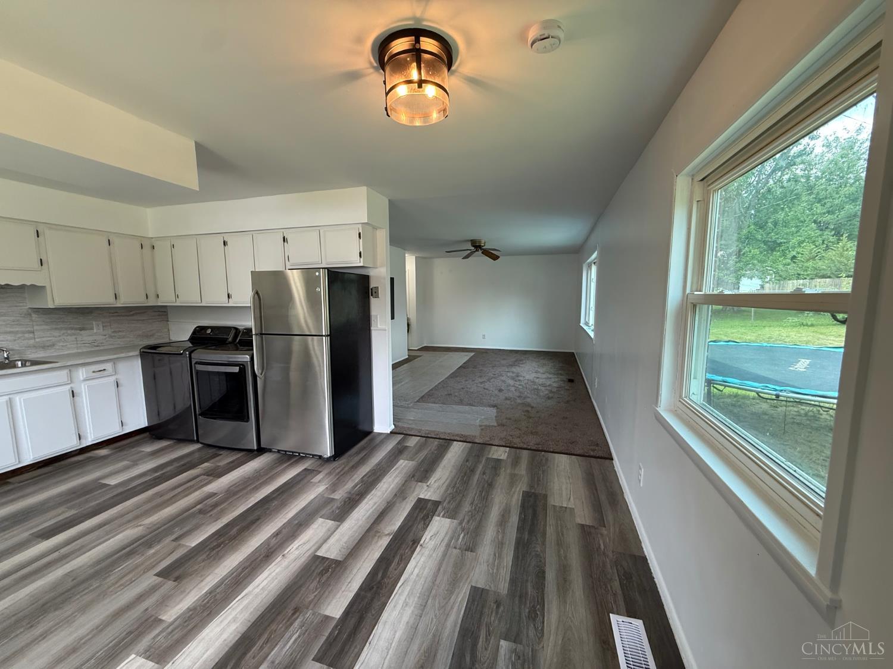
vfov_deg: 85.7
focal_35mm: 14
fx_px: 361
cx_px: 446
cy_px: 334
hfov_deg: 102.1
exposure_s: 1/120
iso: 160
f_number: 2.2
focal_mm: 2.22
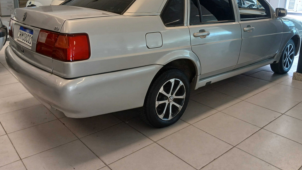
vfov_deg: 37.5
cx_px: 150
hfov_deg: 62.6
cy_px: 60
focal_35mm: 31
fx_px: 248
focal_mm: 3.98
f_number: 1.8
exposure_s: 1/60
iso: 100
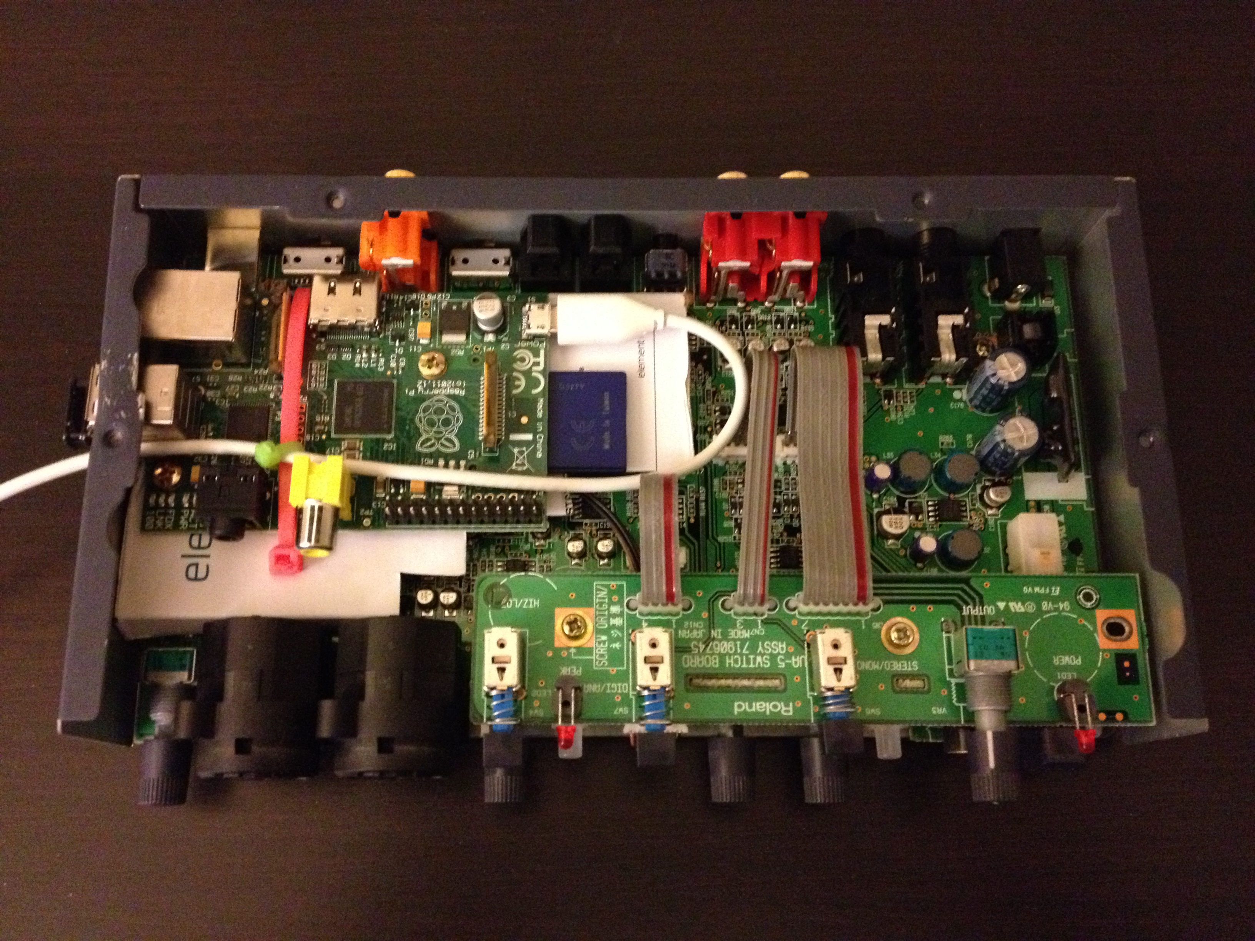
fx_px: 1269
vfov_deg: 40.7
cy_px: 470
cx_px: 628
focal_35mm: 35
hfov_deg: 52.6
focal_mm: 4.28
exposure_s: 1/15
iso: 800
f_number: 2.4
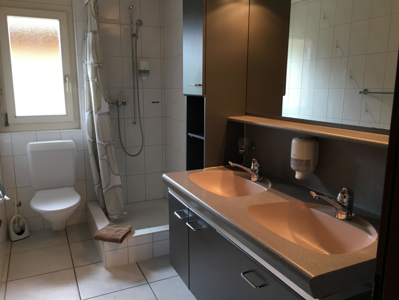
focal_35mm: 29
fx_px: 334
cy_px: 150
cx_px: 200
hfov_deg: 61.7
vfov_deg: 48.2
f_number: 2.2
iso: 80
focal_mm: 4.15
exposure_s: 1/33
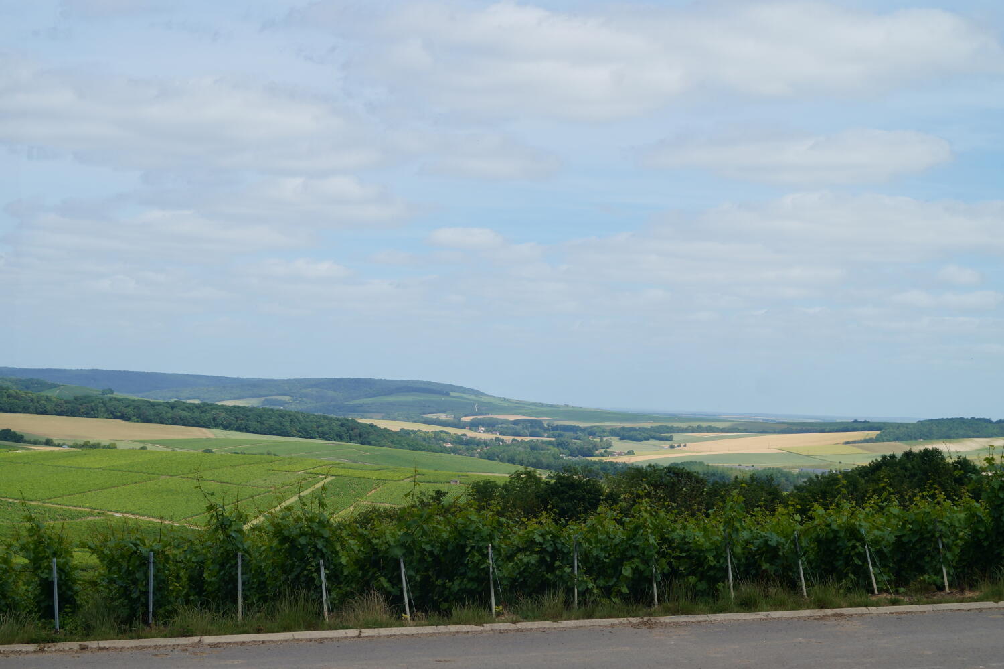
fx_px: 1673
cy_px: 334
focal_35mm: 60
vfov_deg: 22.6
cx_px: 502
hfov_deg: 33.4
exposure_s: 1/250
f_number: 9
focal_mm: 40
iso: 100
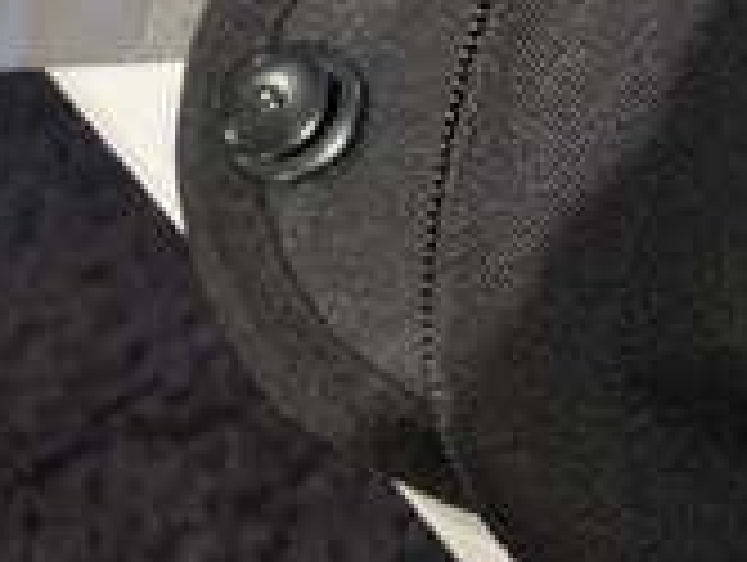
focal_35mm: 100
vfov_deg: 14.1
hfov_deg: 16.5
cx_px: 1341
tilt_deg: -72.8
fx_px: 2161
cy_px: -216
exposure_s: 1/100
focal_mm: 4.2
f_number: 1.6
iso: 64
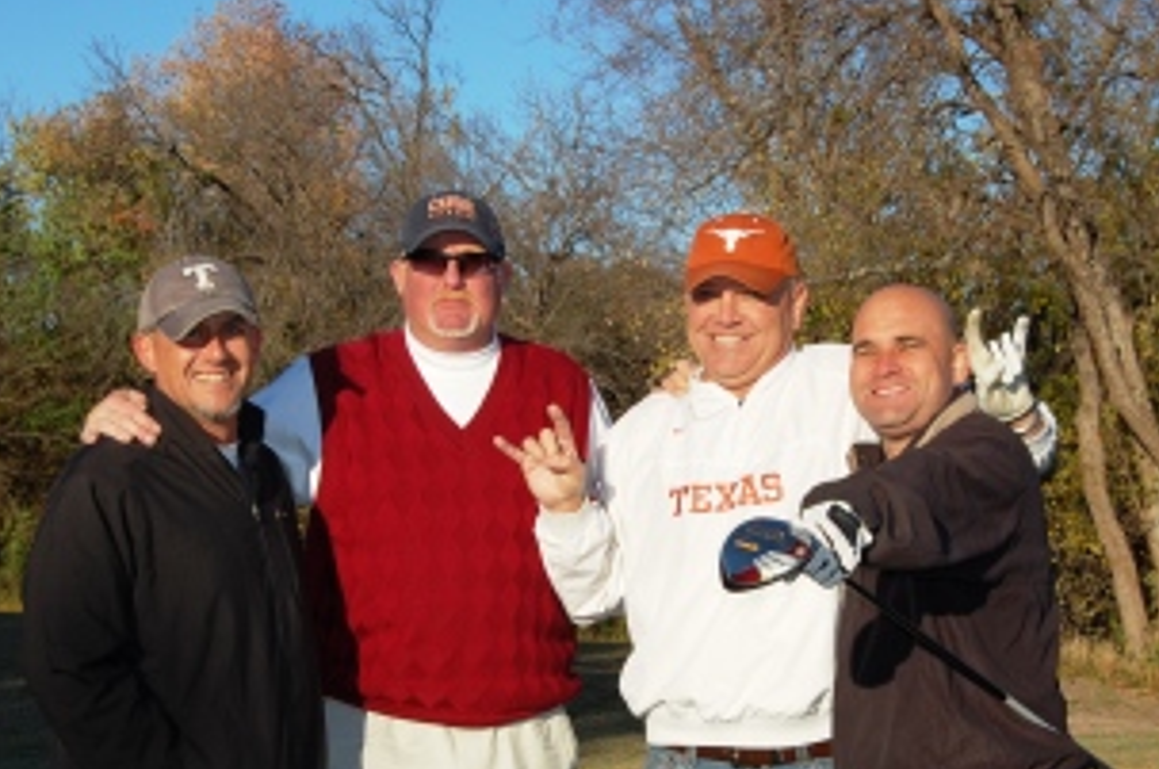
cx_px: 620
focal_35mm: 78
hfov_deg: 26.1
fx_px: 2499
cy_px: 509
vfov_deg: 17.5
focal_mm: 35
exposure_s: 1/500
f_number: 9
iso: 200
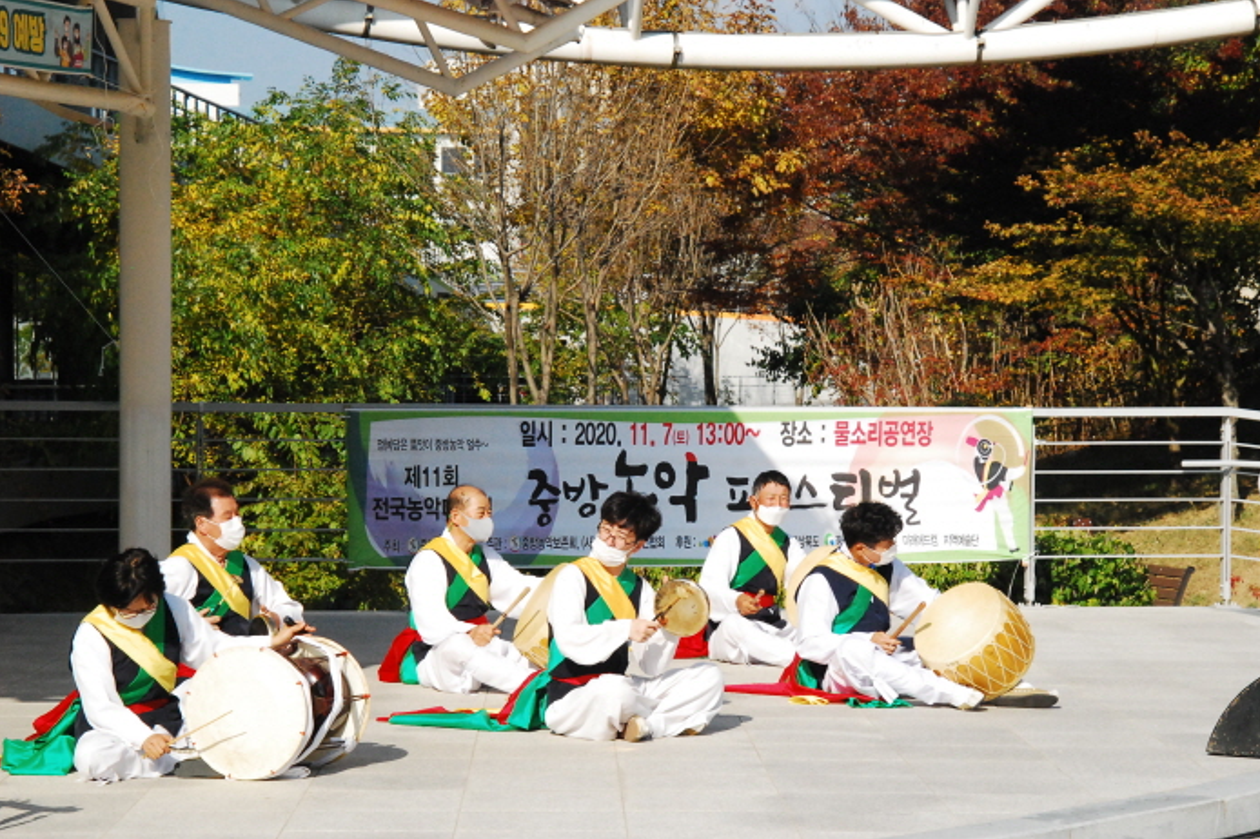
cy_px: 424
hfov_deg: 21.7
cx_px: 632
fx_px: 3288
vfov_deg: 14.5
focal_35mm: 94
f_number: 14
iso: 1600
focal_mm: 62
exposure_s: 1/1600
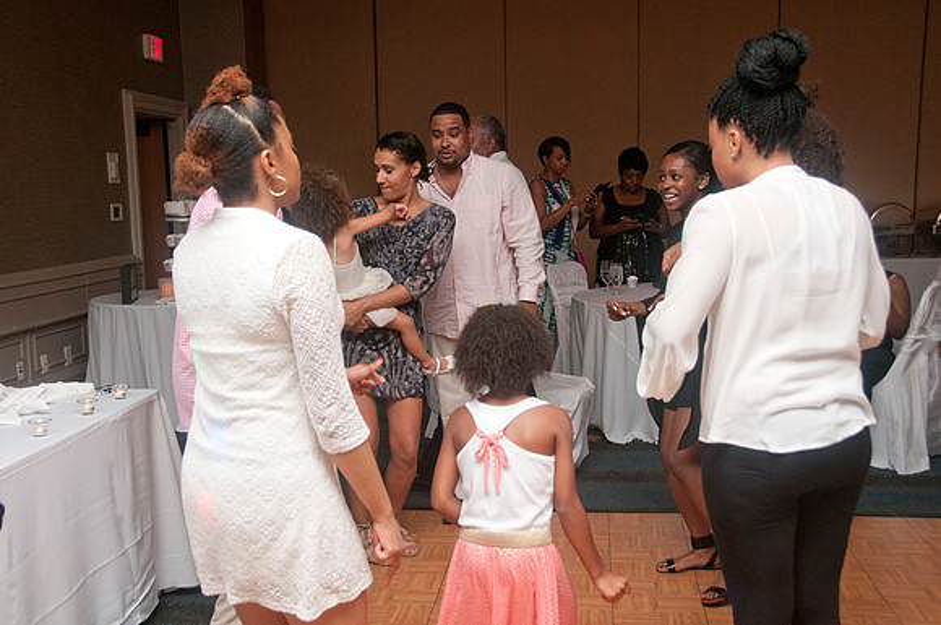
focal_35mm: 40
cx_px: 470
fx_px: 1057
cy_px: 312
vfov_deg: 32.9
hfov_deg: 48.0
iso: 800
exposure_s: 1/125
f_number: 5.6
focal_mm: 27
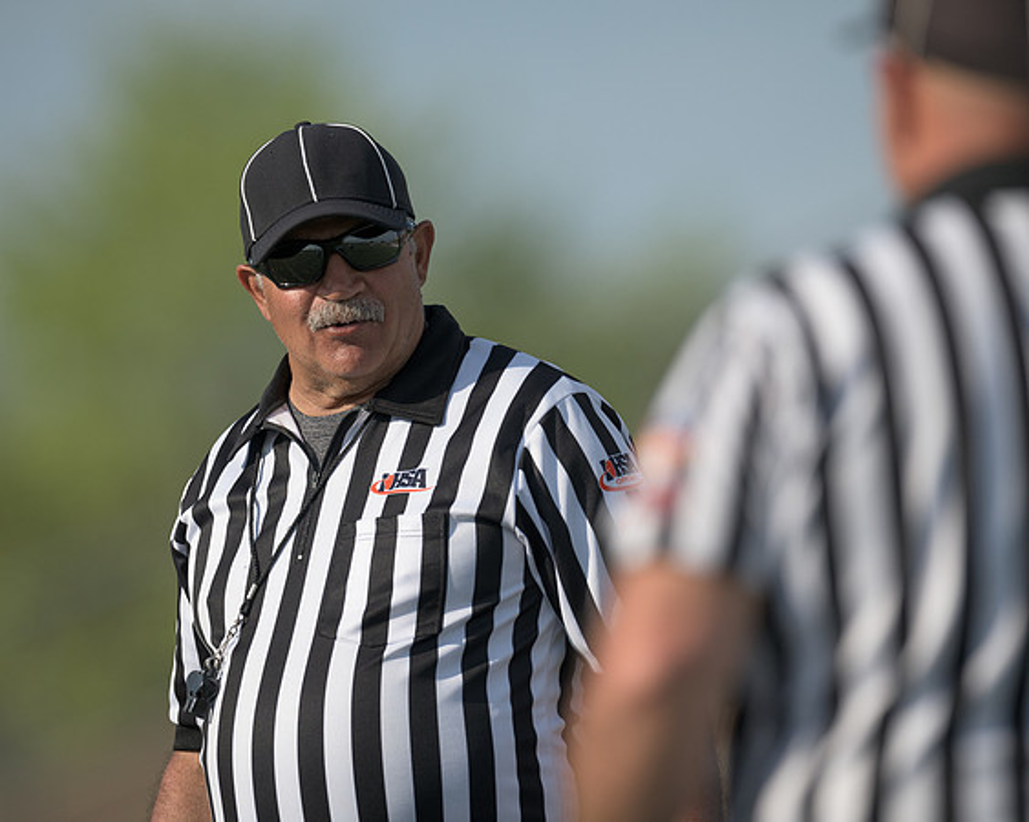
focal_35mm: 775
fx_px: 23590
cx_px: 399
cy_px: 408
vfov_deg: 2.0
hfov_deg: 2.5
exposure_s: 1/2500
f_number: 4
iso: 200
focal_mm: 500
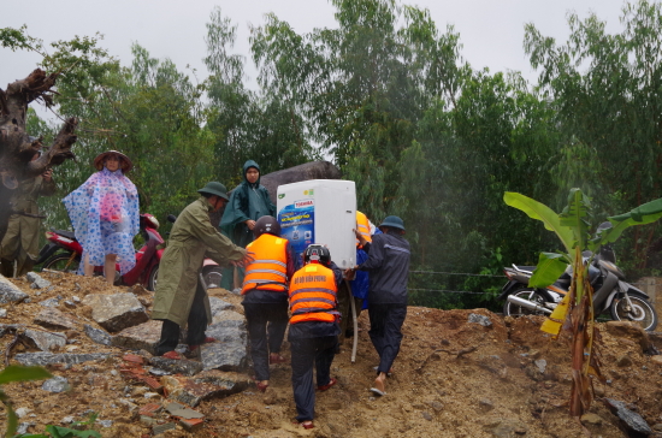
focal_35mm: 60
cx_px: 331
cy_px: 219
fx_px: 1101
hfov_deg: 33.5
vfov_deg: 22.5
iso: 800
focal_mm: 40
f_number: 8
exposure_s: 1/250
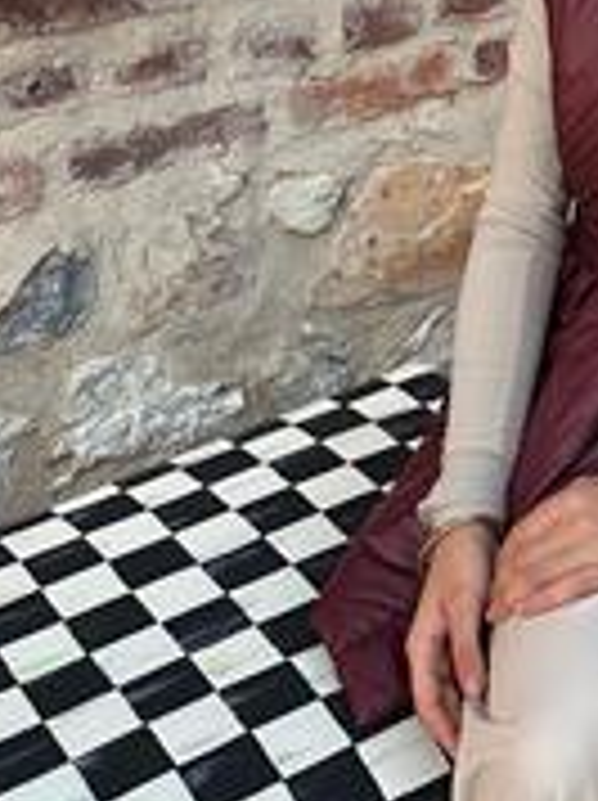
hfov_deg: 18.7
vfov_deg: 23.4
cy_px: -290
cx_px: 814
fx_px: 1662
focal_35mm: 72
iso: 200
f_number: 1.78
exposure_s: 1/50
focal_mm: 6.86
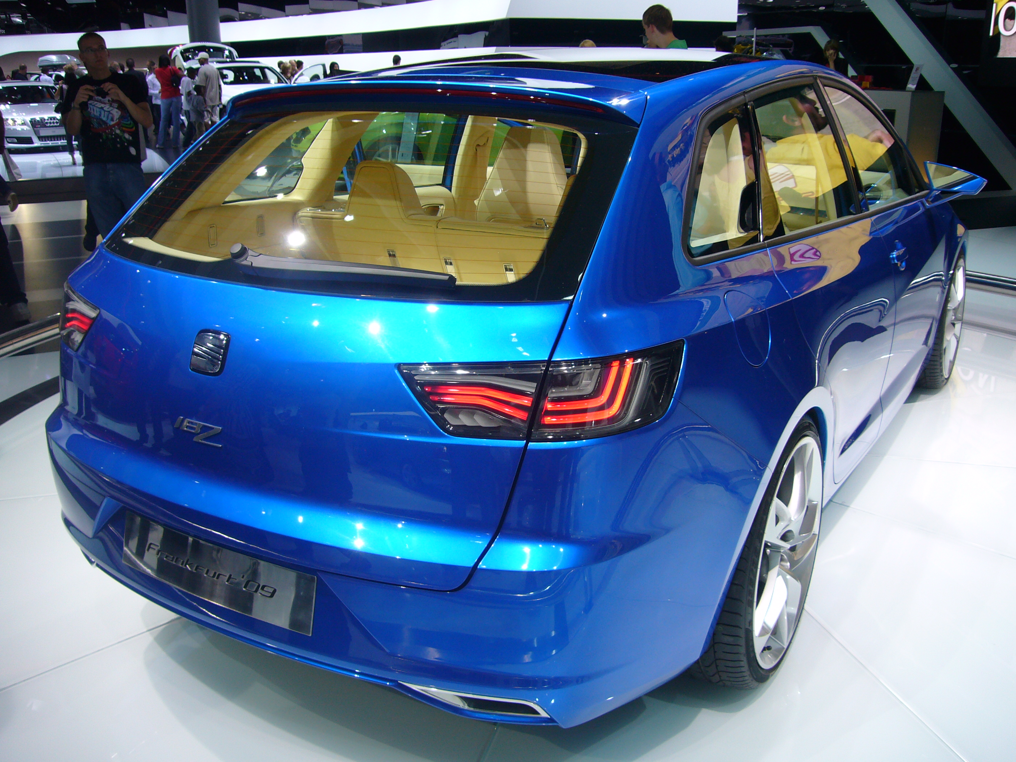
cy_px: 381
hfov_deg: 55.4
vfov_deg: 42.9
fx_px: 969
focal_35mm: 33
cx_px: 508
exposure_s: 1/125
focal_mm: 5.4
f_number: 3
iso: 80
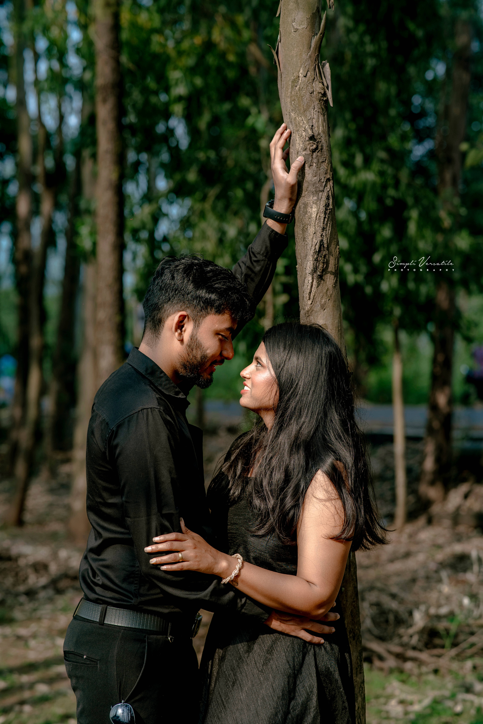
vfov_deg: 23.9
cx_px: 242
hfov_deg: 16.1
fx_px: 1710
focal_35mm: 85
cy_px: 362
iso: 50
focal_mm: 85
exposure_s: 1/320
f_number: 3.5
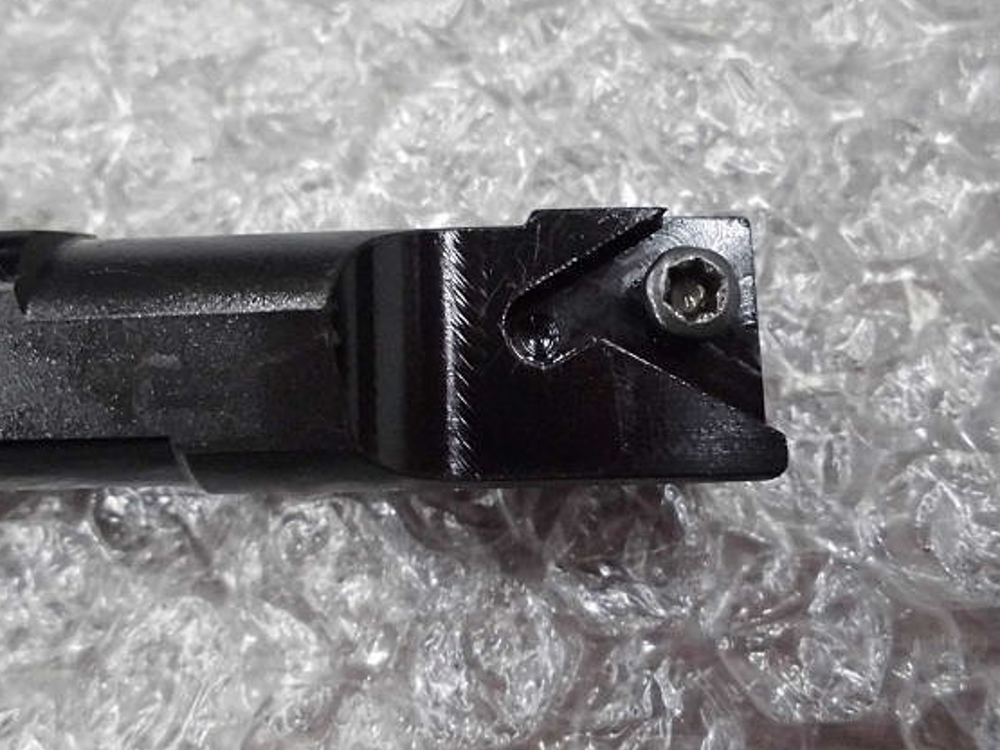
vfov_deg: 46.8
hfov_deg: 59.9
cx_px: 454
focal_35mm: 30
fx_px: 866
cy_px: 362
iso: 800
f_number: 3.5
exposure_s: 1/40
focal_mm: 4.6
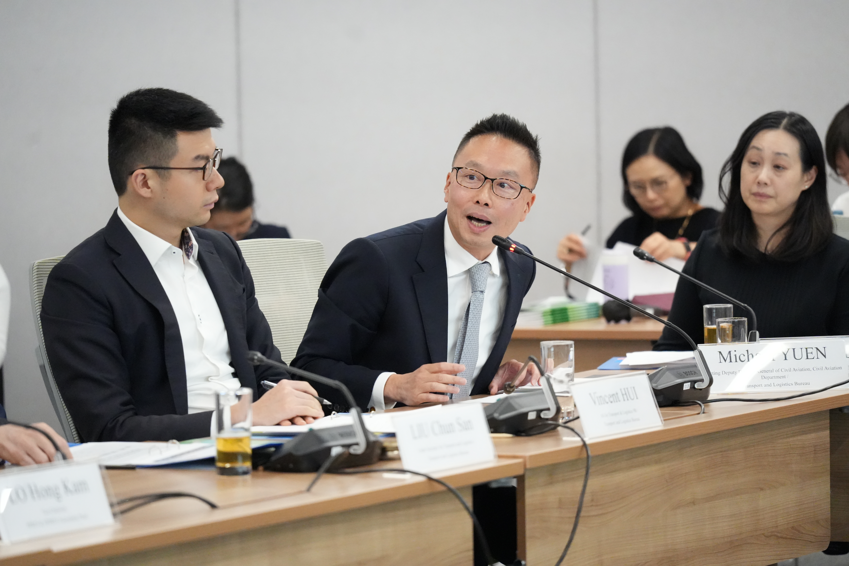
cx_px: 424
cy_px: 283
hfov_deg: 10.3
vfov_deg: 6.9
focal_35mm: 200
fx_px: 4716
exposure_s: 1/320
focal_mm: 200
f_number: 4
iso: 12800
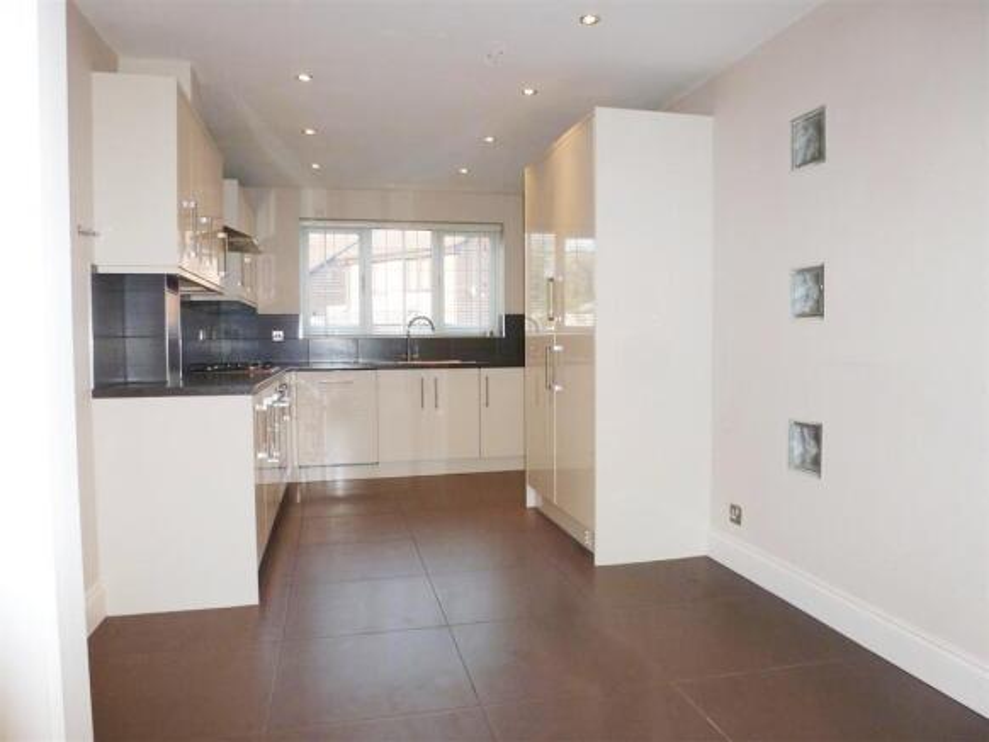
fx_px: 686
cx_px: 494
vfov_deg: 56.9
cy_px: 371
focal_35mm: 24
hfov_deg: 71.6
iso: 200
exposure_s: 1/60
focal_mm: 4.3
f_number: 3.3
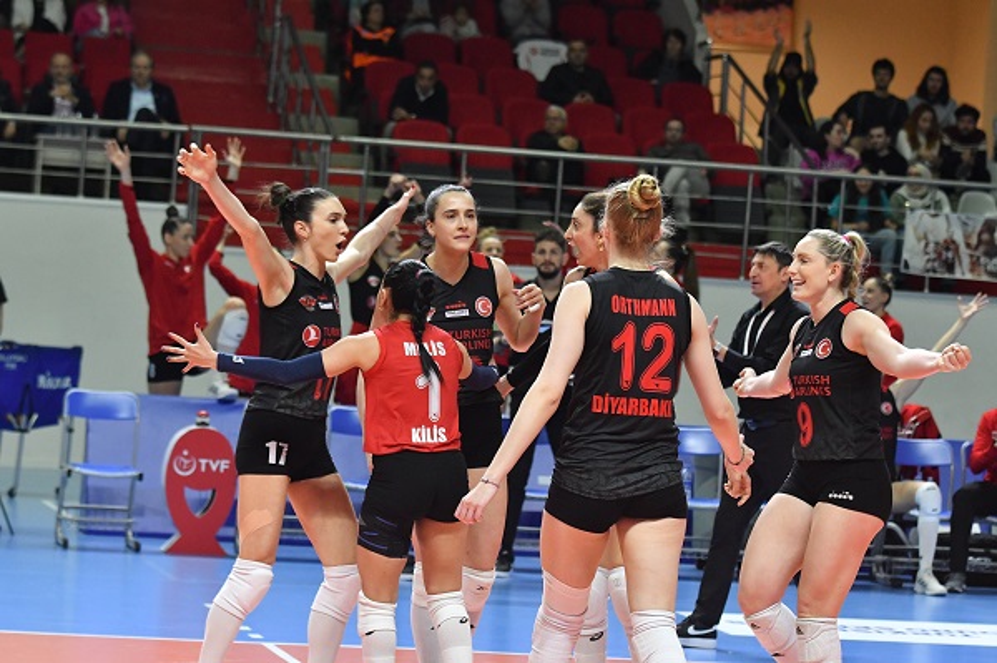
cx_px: 498
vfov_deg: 10.6
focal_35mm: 129
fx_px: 3570
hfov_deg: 15.9
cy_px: 332
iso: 2000
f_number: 4
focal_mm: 86
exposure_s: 1/640
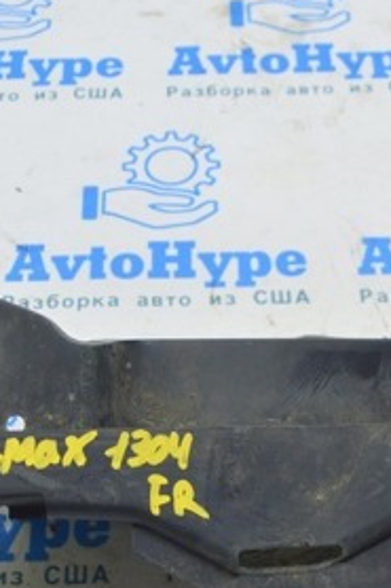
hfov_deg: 17.9
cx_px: 165
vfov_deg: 26.5
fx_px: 1240
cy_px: 388
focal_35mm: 76
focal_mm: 22
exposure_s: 1/20
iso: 400
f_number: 5.6
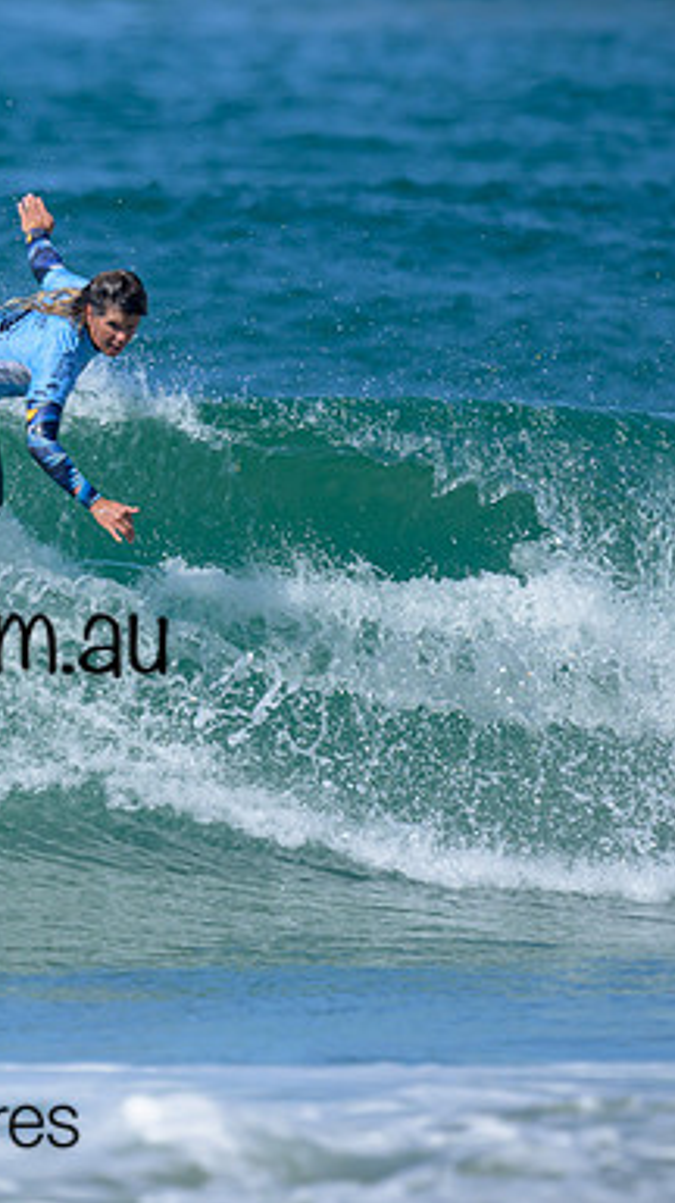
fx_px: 55379
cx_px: -211
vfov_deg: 1.2
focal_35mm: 1737
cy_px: 529
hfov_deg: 0.7
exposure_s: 1/2000
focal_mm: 800
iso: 360
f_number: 6.3
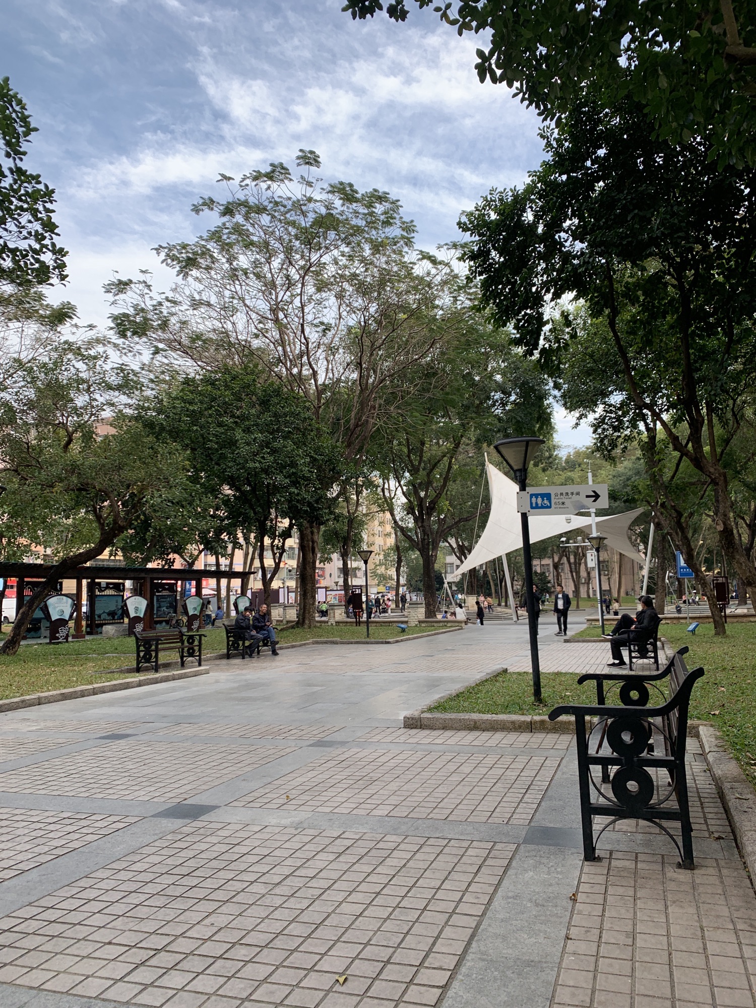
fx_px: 757
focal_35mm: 26
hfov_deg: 53.1
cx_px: 378
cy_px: 504
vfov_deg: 67.3
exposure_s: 1/375
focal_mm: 4.25
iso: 25
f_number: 1.8
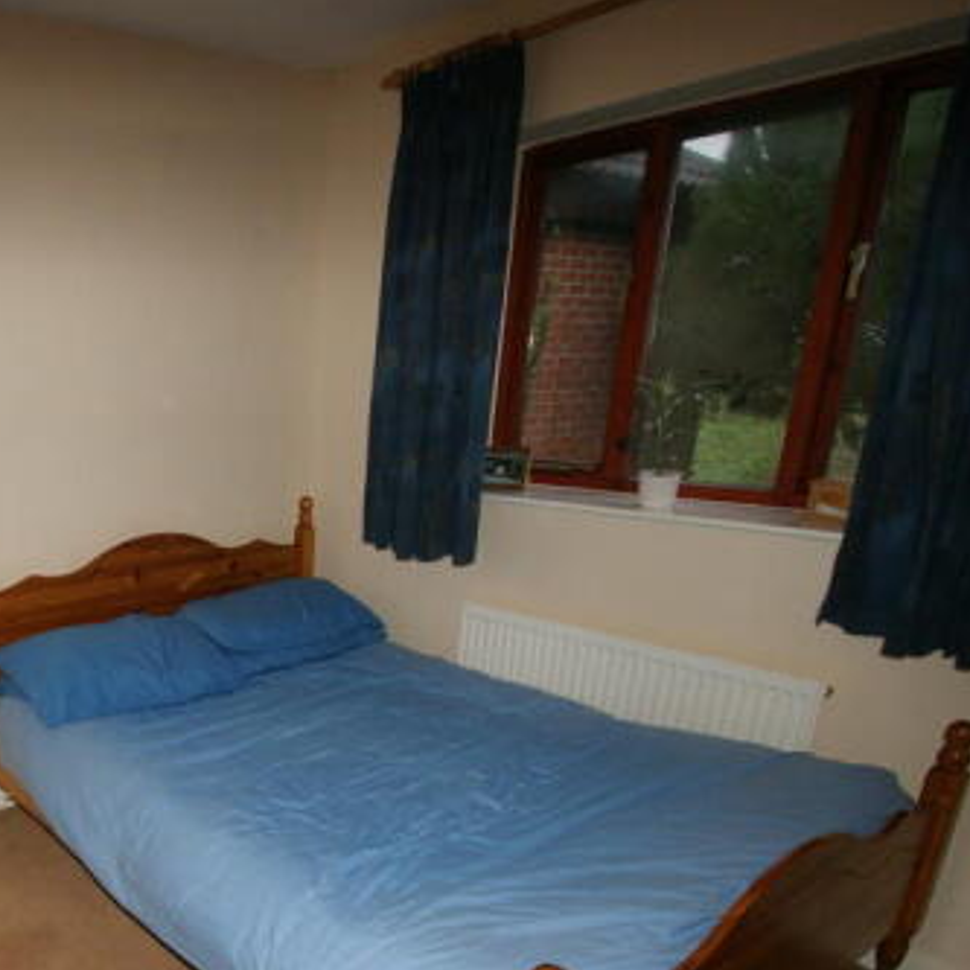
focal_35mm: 25
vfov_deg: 62.8
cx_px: 66
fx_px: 793
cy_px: 537
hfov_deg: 53.5
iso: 400
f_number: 5.6
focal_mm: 10
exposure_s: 1/60
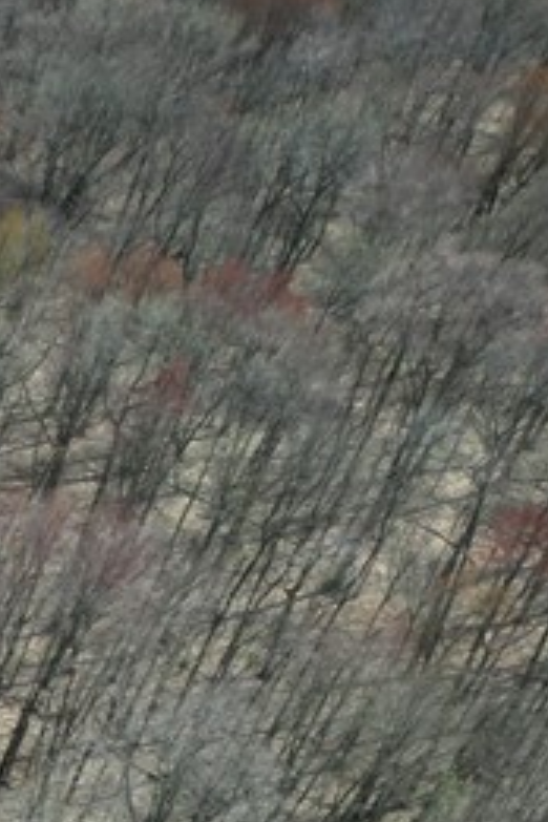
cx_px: -986
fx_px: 2237
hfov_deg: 10.7
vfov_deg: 20.1
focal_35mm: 98
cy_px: 838
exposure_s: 1/1500
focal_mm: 6.72
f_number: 1.7
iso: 100
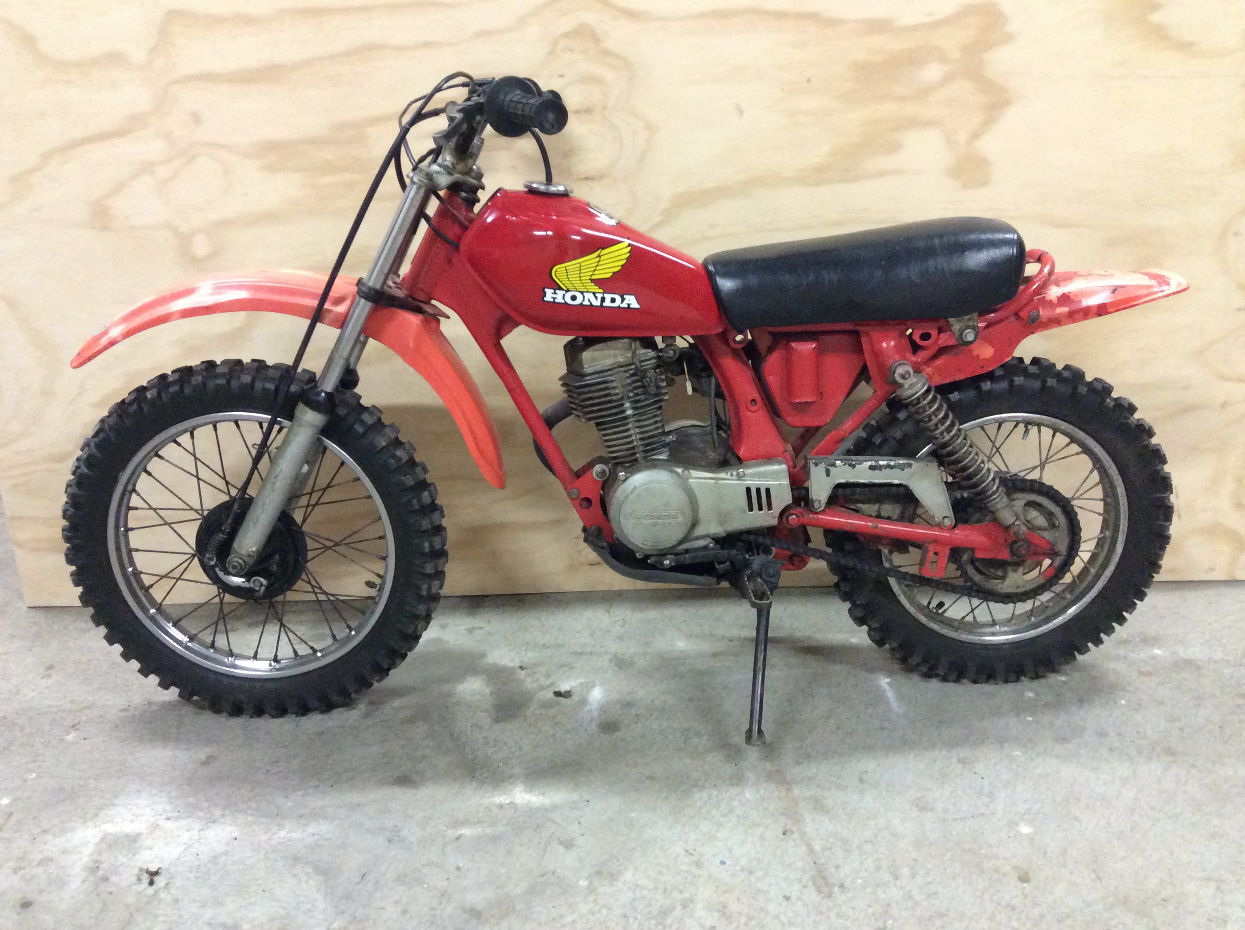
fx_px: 1149
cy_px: 465
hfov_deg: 56.9
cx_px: 622
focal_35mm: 32
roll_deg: +2.9
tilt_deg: -20.6
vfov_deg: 44.1
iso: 320
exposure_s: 1/25
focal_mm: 3.3
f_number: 2.4
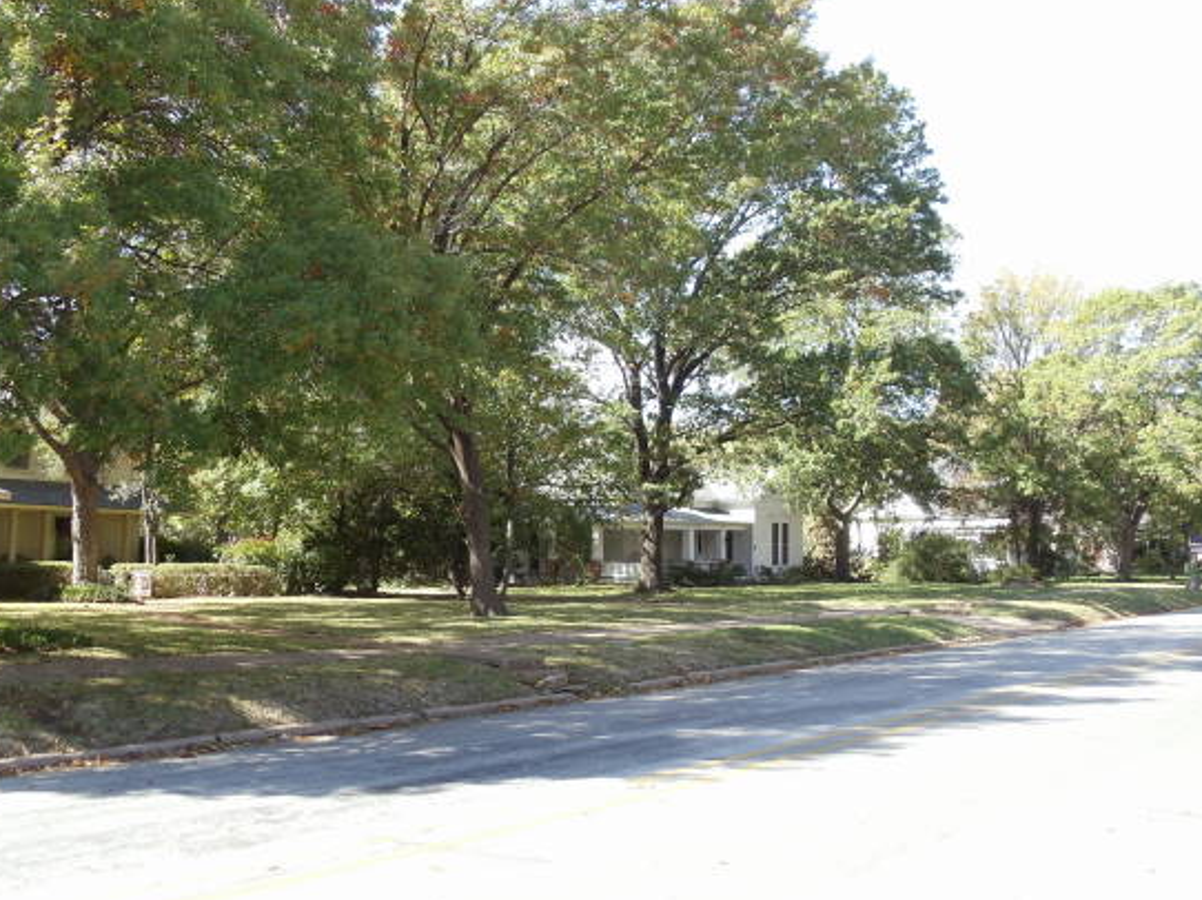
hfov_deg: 36.8
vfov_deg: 28.0
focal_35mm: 52
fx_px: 1805
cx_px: 534
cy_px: 399
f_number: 3.5
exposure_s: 1/200
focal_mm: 6
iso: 100
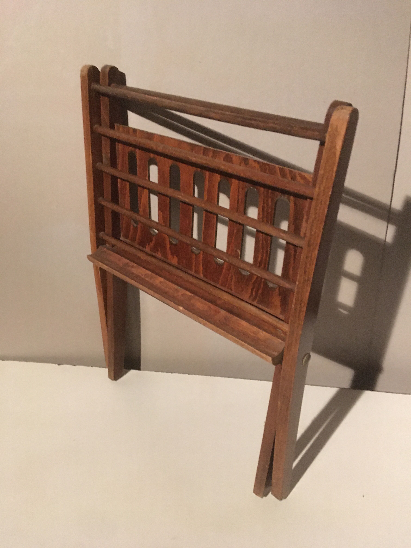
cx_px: 206
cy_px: 274
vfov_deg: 61.7
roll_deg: +0.0
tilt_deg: -36.3
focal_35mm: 29
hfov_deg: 48.2
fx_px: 459
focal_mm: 4.15
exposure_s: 1/17
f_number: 2.2
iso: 500
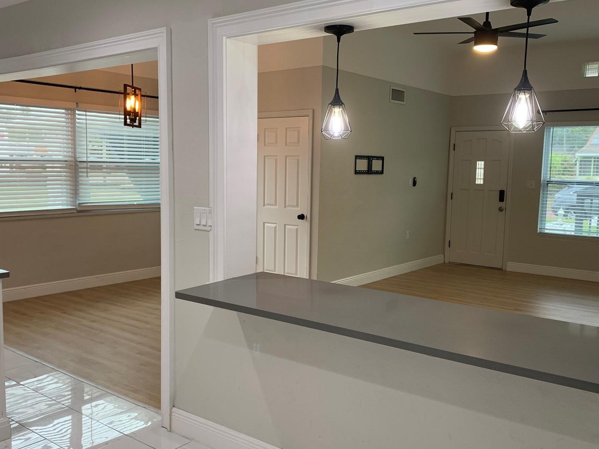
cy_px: 239
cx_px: 300
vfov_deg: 41.8
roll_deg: -0.7
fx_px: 588
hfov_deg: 54.0
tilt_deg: -7.9
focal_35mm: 34
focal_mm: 4.25
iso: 64
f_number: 1.8
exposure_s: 1/60
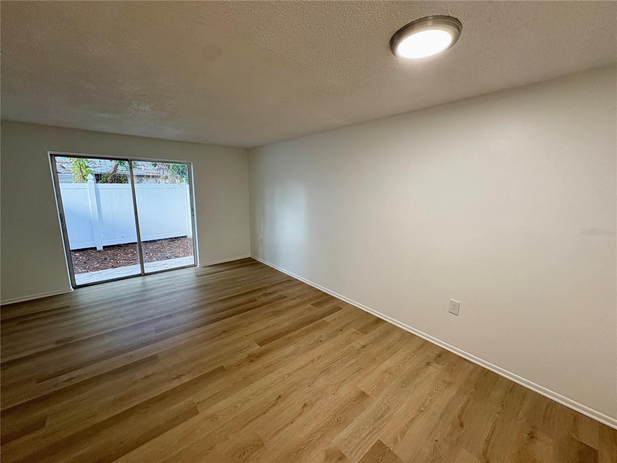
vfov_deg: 85.7
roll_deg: +0.0
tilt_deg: -10.4
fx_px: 250
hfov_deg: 102.1
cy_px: 232
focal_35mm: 14
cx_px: 308
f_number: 2.2
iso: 160
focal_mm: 2.22
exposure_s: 1/60
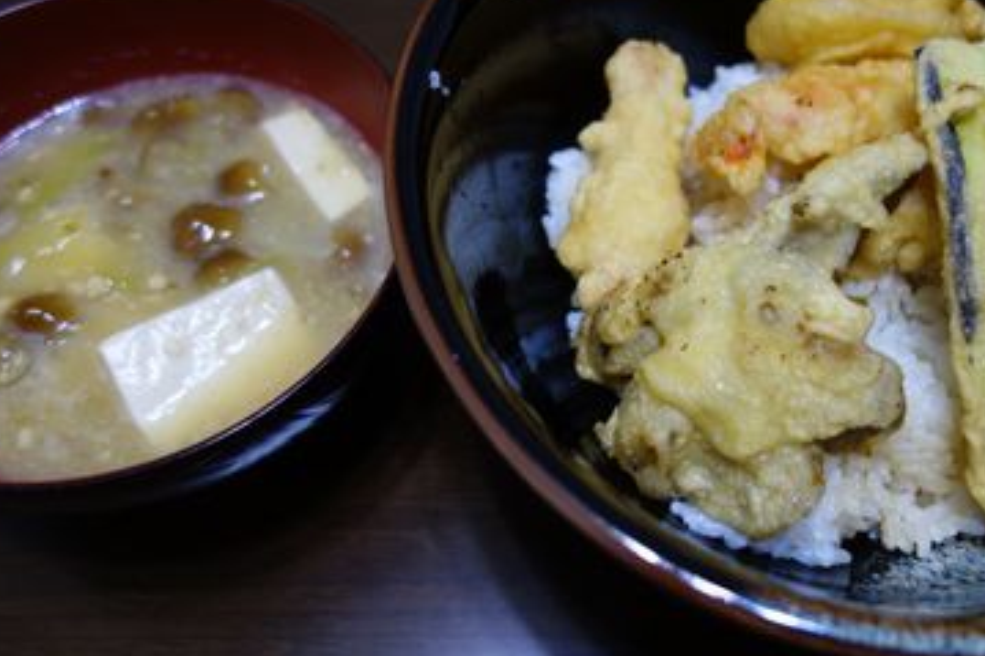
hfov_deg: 48.9
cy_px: 240
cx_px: 642
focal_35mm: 39
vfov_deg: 34.0
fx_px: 1067
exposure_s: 1/30
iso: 320
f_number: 1.8
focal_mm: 10.4
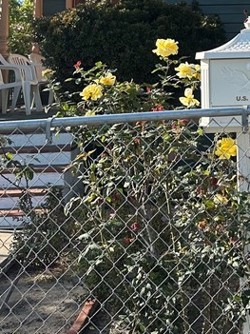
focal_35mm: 70
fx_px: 674
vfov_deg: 25.8
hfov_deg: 20.0
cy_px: -27
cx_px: 278
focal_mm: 6.86
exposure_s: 1/2028
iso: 80
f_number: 1.78
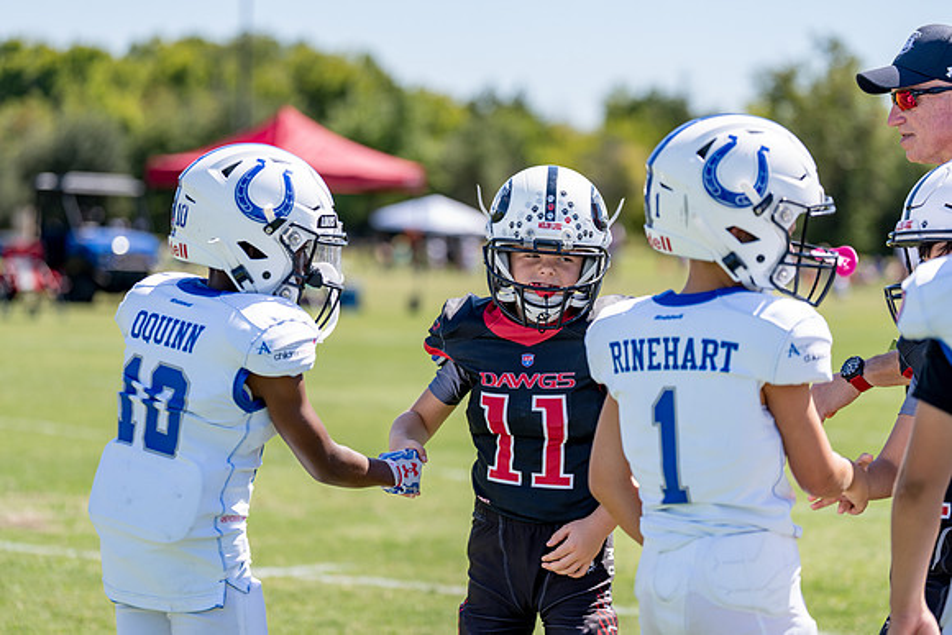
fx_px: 2987
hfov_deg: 18.1
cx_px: 476
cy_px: 318
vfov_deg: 12.1
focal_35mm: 113
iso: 100
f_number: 2.8
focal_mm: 111
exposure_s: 1/1000
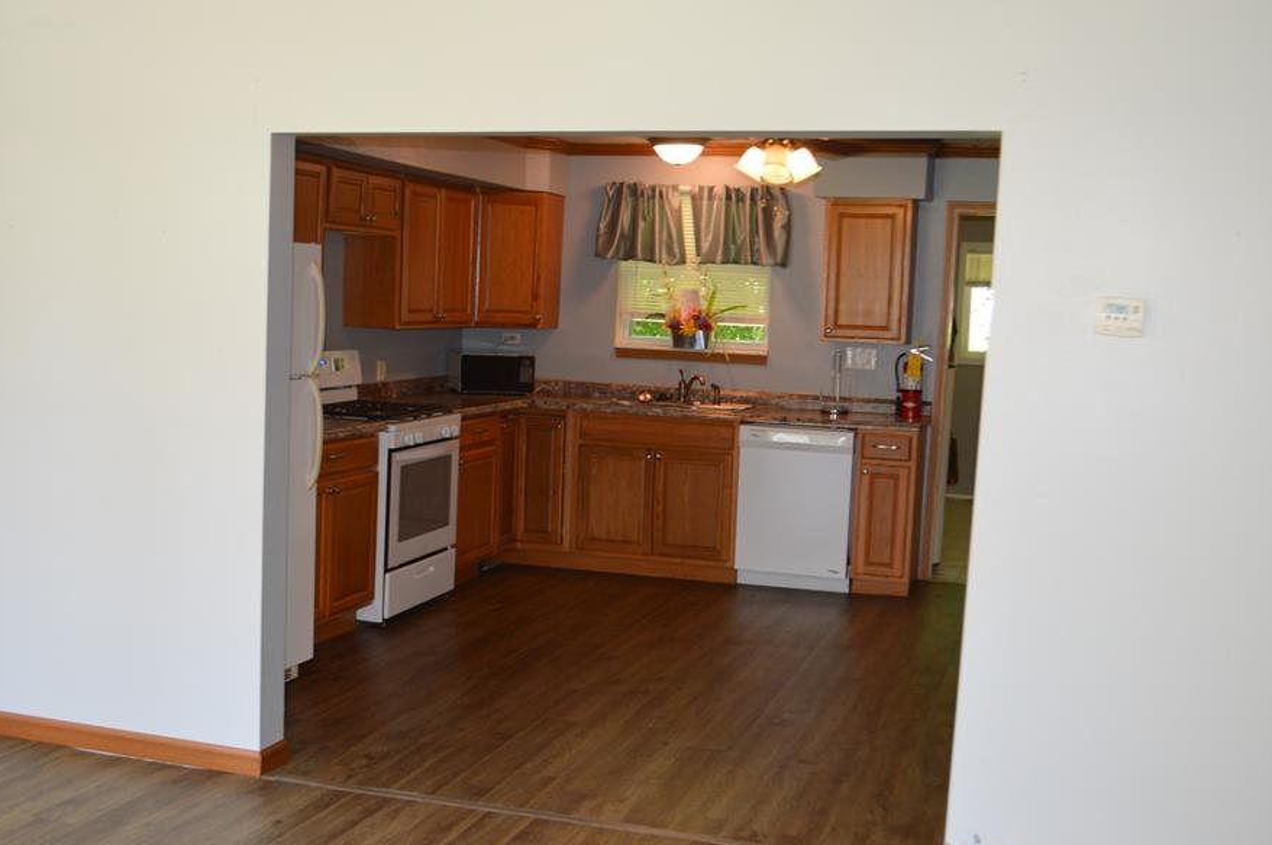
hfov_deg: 46.4
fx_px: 1482
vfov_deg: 31.8
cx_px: 608
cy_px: 468
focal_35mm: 42
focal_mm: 24
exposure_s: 1/60
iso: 560
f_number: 4
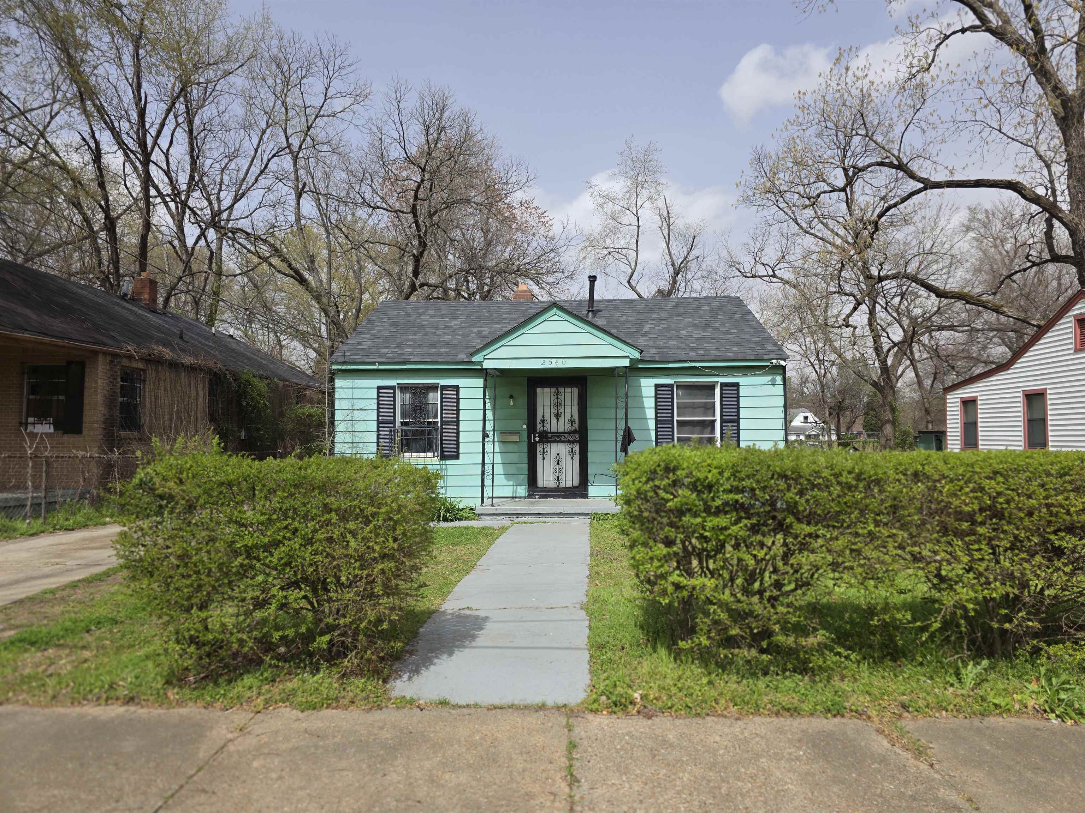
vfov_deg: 58.9
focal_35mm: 23
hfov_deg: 73.9
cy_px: 406
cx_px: 542
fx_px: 721
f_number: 1.7
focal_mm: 6.3
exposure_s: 1/5447
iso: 80
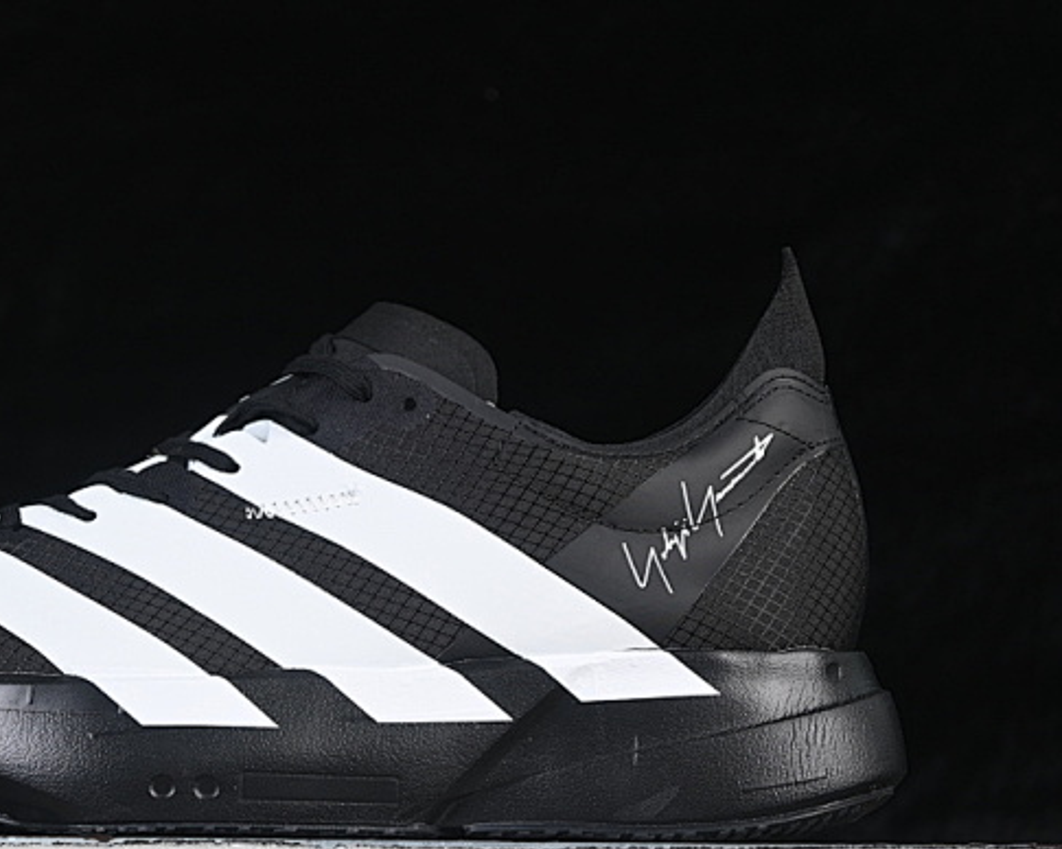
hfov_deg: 16.5
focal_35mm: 116
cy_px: 478
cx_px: 326
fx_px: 3646
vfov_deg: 13.3
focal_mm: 50
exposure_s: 1/60
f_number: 6.3
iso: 160
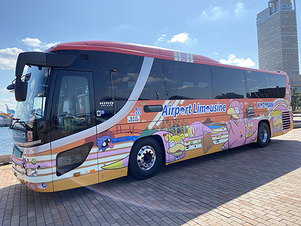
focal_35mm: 26
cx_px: 150
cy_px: 113
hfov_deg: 67.3
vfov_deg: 53.1
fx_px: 226
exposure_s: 1/1157
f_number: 1.8
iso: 32
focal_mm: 4.25
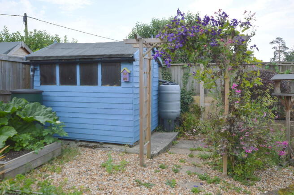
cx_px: 147
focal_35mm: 30
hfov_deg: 62.0
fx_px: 245
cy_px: 98
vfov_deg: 43.5
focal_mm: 20
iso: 100
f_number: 6.3
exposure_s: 1/160
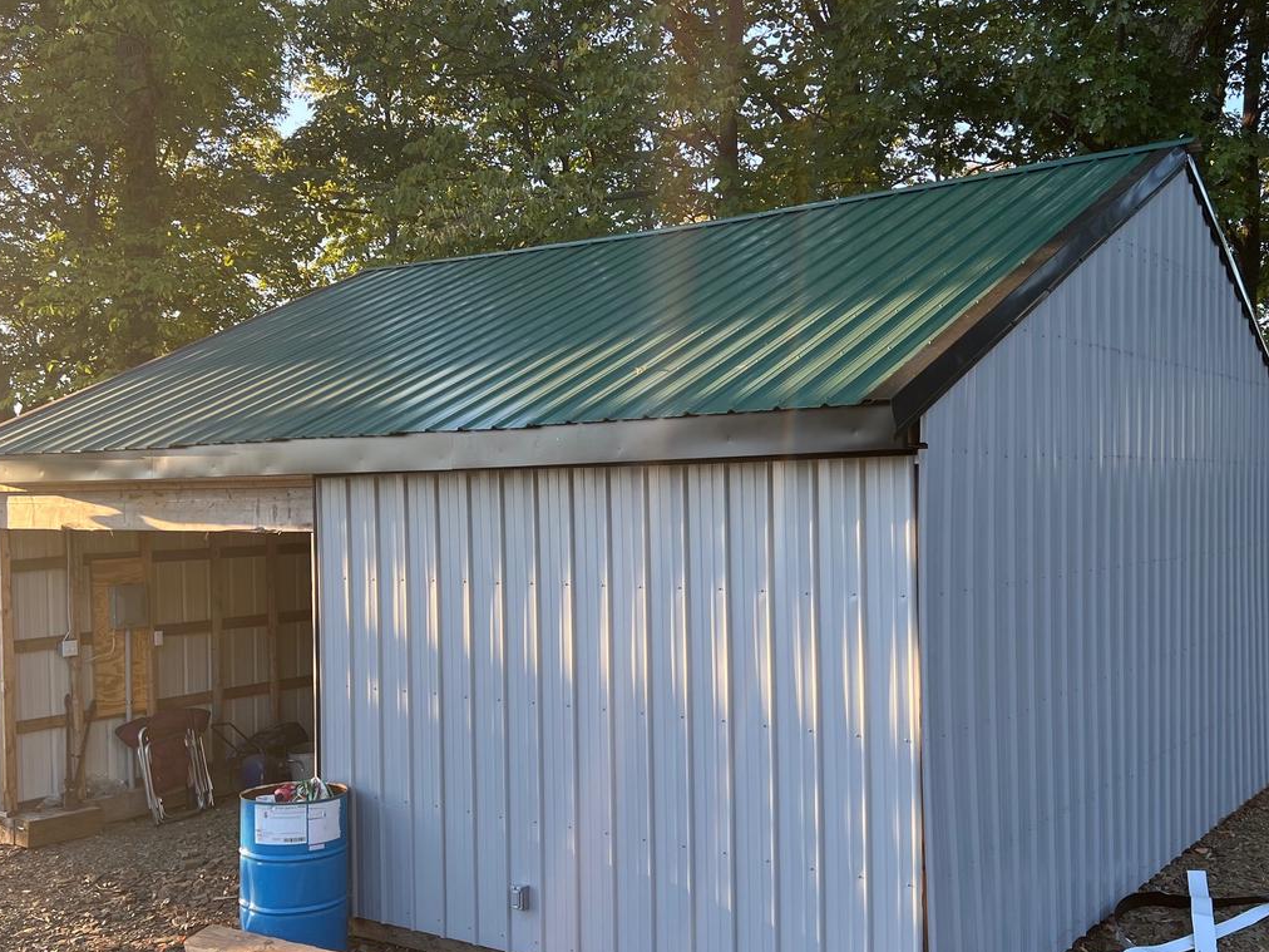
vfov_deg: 38.6
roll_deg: +0.2
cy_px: 513
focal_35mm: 37
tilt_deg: -1.1
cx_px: 667
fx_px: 1356
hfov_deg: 50.1
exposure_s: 1/346
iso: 50
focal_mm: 5.7
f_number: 1.5
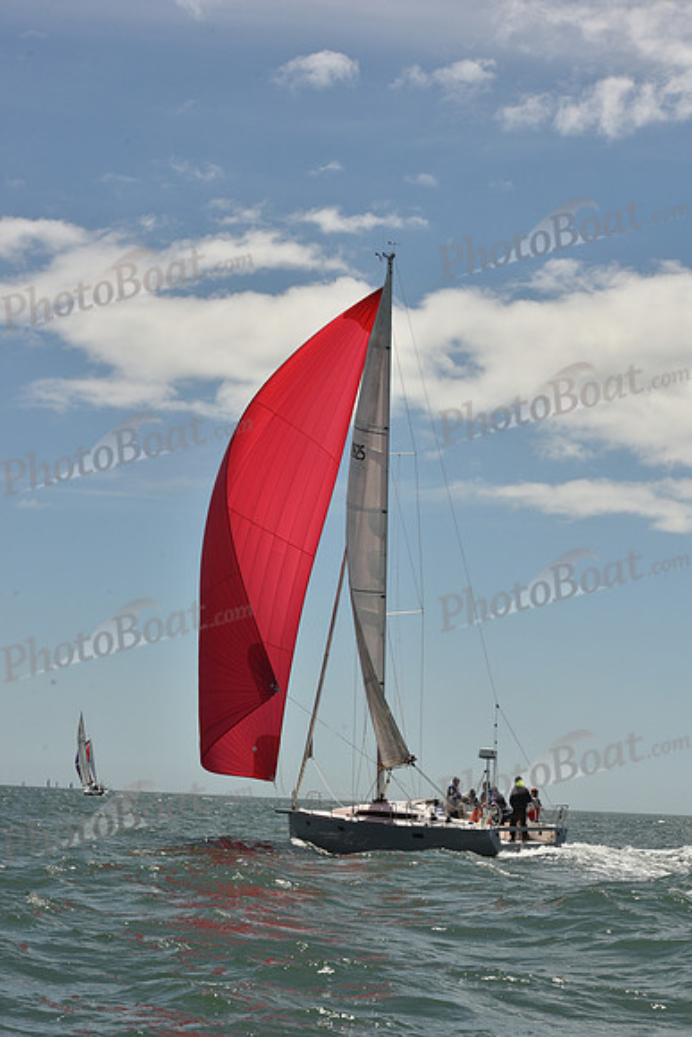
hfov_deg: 19.5
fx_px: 2017
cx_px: 346
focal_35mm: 70
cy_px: 518
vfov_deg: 28.8
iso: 320
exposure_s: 1/800
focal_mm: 70
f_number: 14
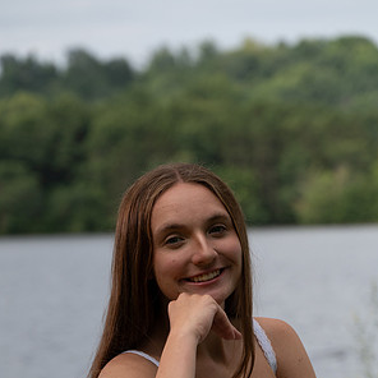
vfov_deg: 8.7
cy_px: 286
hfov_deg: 8.7
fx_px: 2471
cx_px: 190
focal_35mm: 200
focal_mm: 155
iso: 1000
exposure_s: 1/2500
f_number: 7.1
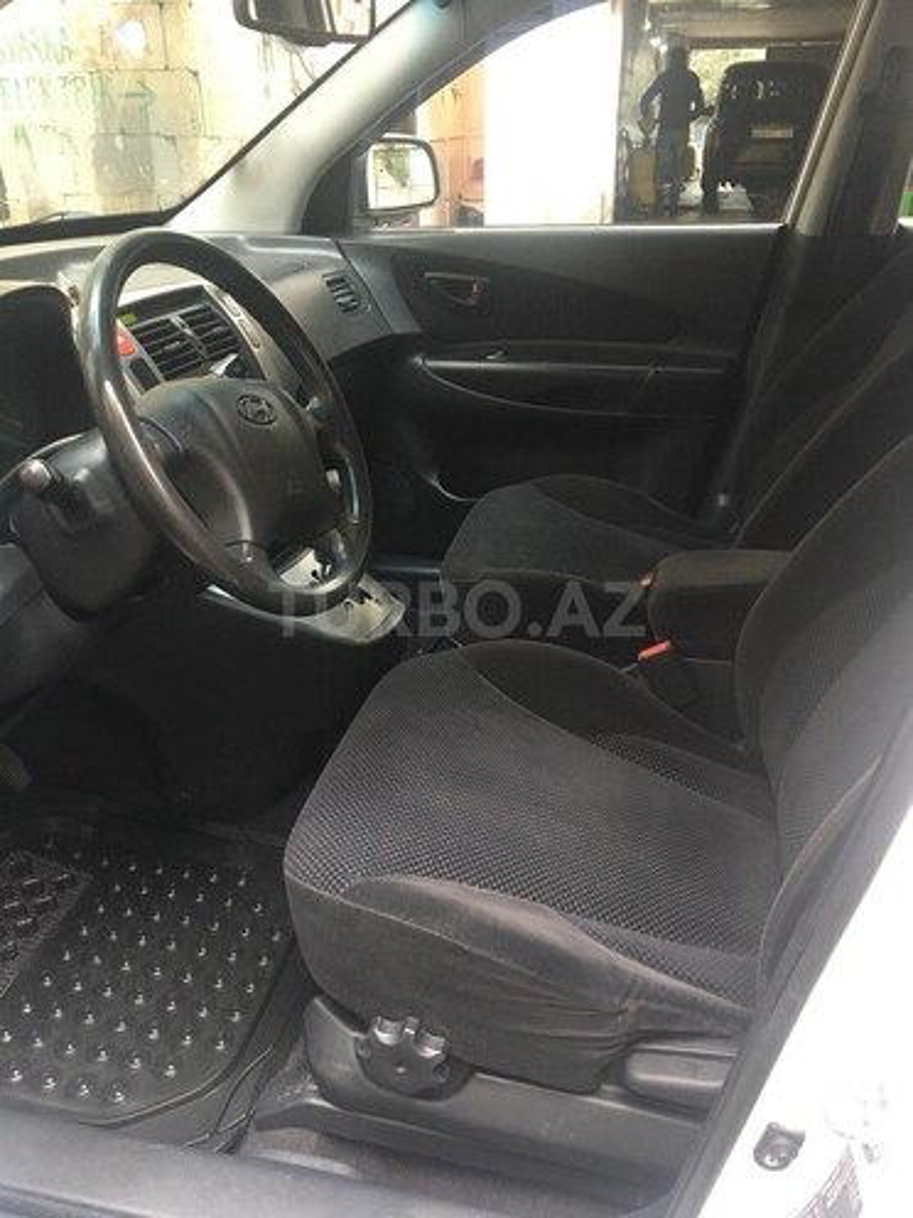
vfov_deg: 61.7
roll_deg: -0.4
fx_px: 1020
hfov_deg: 48.2
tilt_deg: -25.8
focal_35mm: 29
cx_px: 456
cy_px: 609
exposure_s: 1/33
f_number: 2.2
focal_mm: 4.15
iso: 200
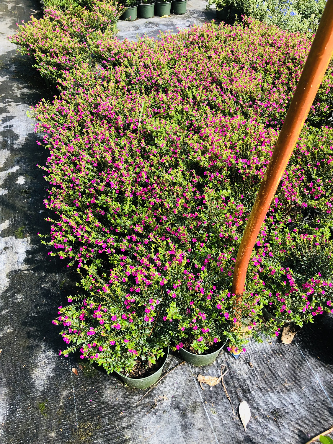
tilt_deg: -43.8
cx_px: 166
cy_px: 222
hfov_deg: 49.7
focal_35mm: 28
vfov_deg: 63.4
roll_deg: +2.2
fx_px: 359
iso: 20
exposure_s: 1/344
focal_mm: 3.99
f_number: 1.8
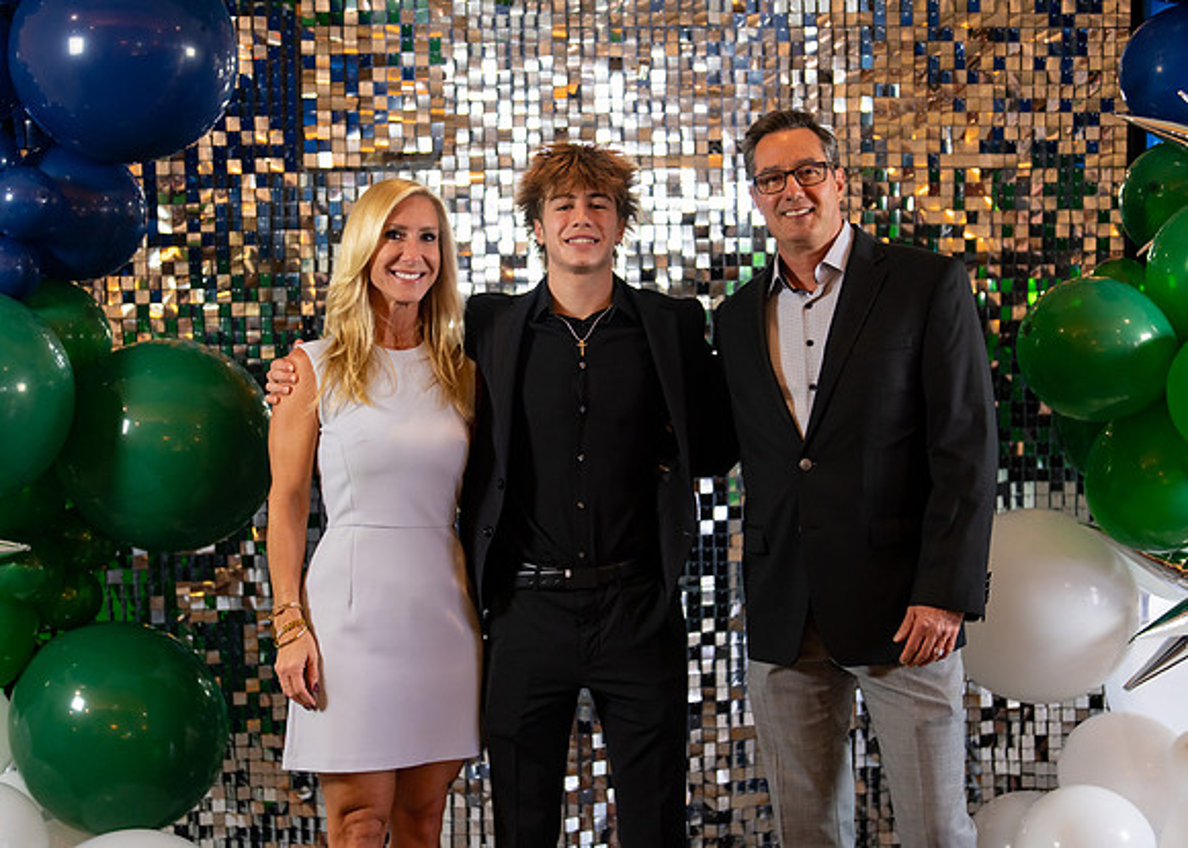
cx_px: 594
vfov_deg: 26.3
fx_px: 1816
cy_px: 424
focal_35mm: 54
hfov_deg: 36.2
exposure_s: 1/320
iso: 800
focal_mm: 50
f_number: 1.2
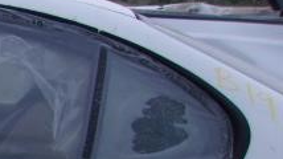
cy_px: 274
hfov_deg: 16.1
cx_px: -241
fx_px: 825
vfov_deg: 10.4
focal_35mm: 110
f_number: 3
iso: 80
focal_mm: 4.9
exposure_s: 1/340
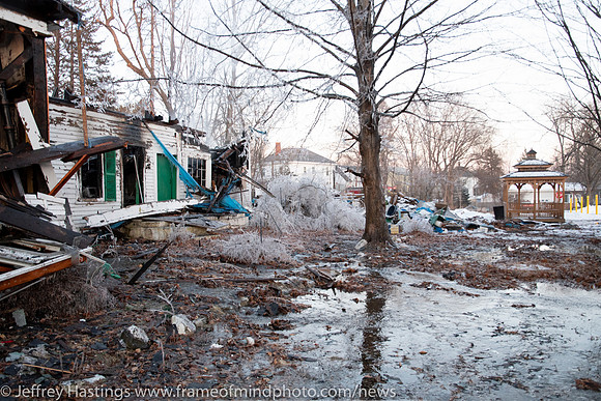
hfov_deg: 64.5
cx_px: 300
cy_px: 200
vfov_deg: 45.7
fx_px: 476
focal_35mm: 28
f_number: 4
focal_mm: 19
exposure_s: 1/160
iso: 1250
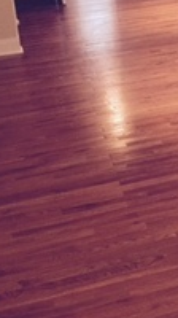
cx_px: 201
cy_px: 40
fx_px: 665
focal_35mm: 79
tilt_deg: -16.9
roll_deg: +5.0
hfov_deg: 14.8
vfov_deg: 26.1
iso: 100
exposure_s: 1/8
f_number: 2.2
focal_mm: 4.15
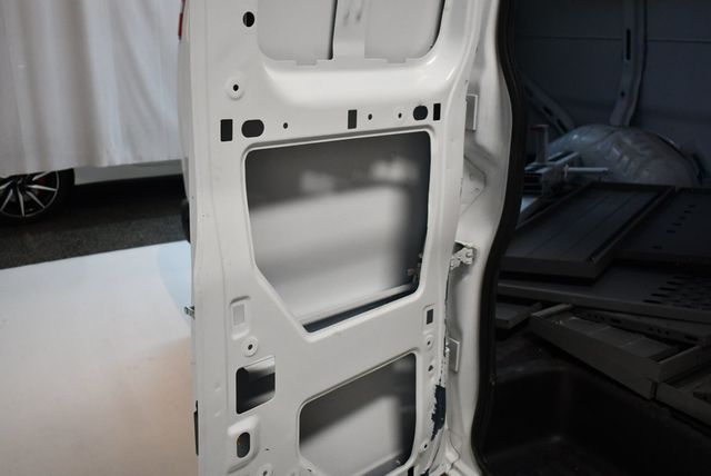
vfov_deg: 36.9
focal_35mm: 36
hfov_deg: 53.1
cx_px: 356
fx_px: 712
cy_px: 238
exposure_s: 1/125
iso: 1250
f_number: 3.5
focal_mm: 18
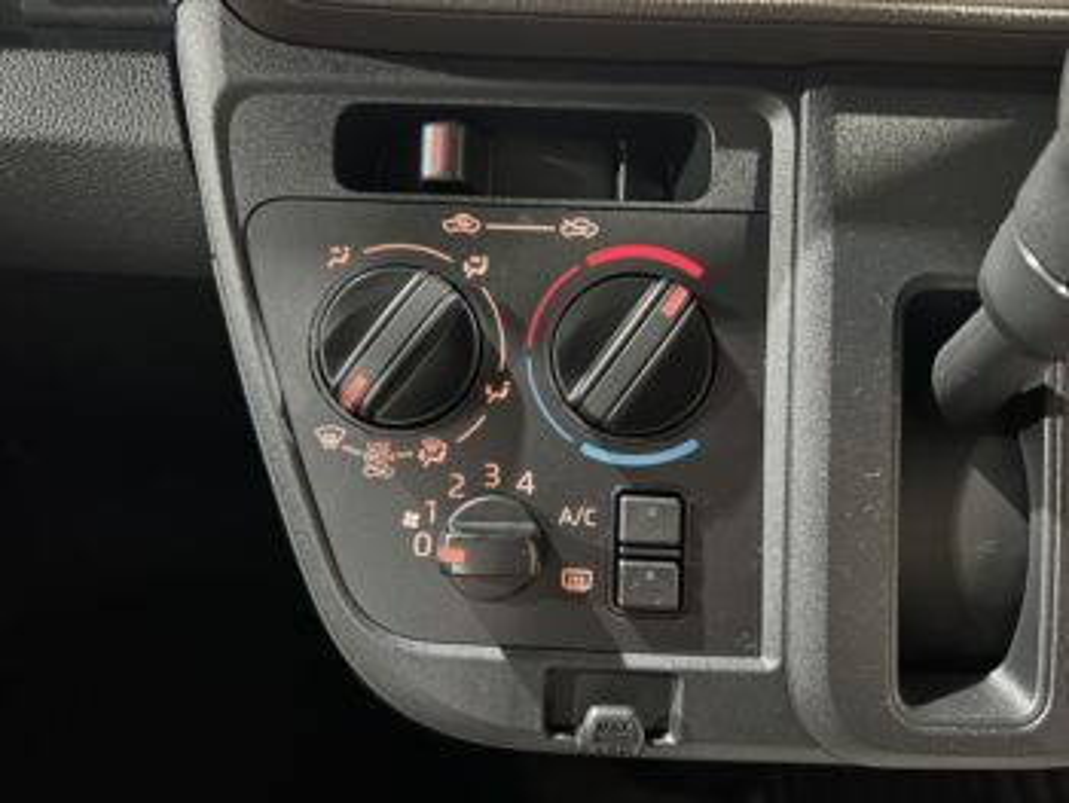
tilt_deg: -45.1
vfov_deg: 53.1
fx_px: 803
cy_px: 402
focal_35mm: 26
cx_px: 534
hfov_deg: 67.3
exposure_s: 1/17
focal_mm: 5.7
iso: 800
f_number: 1.5
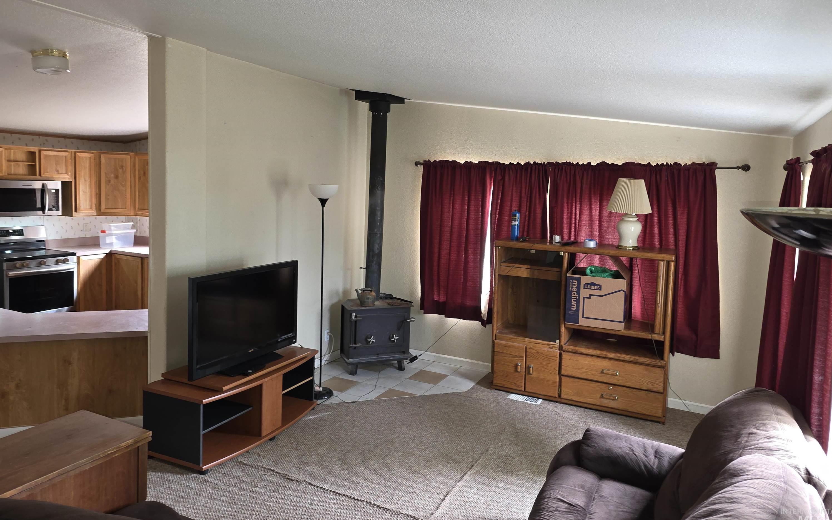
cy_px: 220
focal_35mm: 25
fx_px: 567
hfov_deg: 72.6
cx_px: 418
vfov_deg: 49.1
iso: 125
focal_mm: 6.25
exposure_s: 1/24
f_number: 1.7
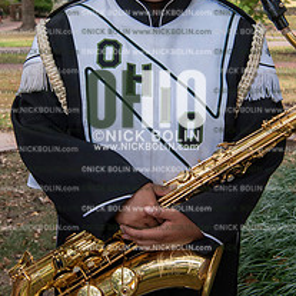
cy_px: 110
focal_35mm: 74
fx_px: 716
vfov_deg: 23.3
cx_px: 146
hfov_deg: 23.4
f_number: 8
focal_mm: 40
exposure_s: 1/100
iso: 500
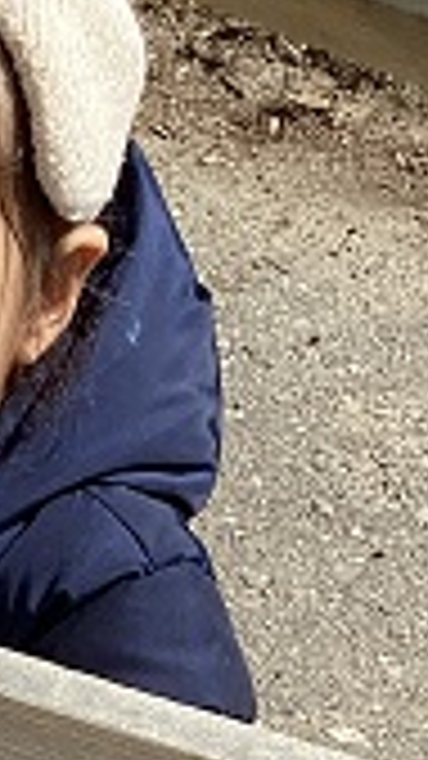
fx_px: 2685
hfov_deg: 9.1
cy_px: 1264
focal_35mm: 133
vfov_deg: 14.6
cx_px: 9
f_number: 2.4
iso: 25
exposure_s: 1/1294
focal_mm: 3.3
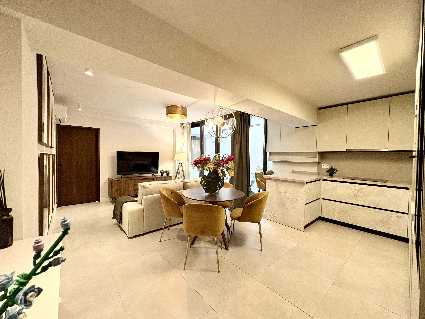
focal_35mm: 14
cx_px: 212
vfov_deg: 85.7
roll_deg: -0.6
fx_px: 172
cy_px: 160
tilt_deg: -0.7
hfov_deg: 102.1
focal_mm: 2.22
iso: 250
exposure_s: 1/50
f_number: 2.2
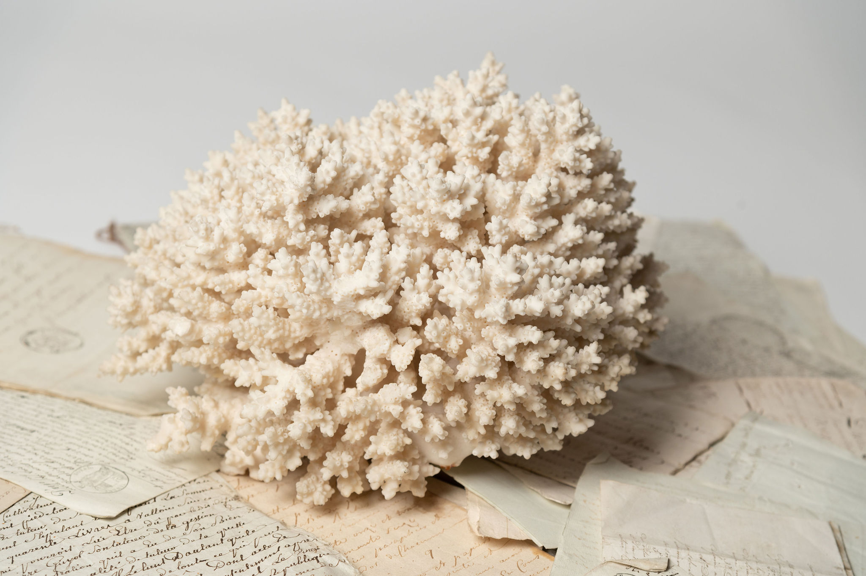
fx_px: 1875
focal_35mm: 78
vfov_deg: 17.5
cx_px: 433
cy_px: 288
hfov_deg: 26.0
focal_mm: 78
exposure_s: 1/125
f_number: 5.6
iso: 400
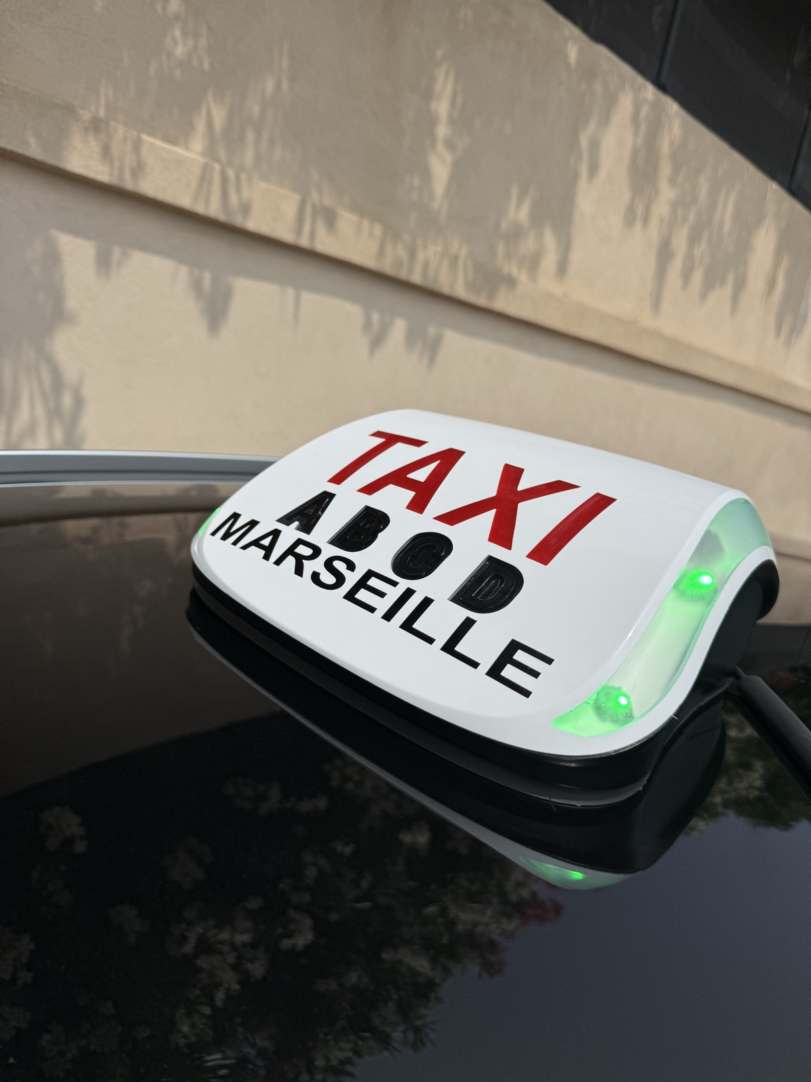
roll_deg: -11.0
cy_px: 541
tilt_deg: -10.2
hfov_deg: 56.8
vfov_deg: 71.6
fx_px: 750
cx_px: 406
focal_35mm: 24
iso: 80
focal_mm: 6.76
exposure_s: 1/14286
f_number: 1.78
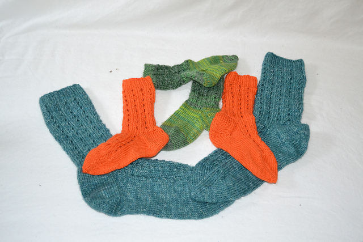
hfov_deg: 41.1
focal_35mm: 48
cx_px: 182
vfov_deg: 28.1
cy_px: 121
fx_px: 484
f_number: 4.5
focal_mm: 32
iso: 1800
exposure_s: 1/60
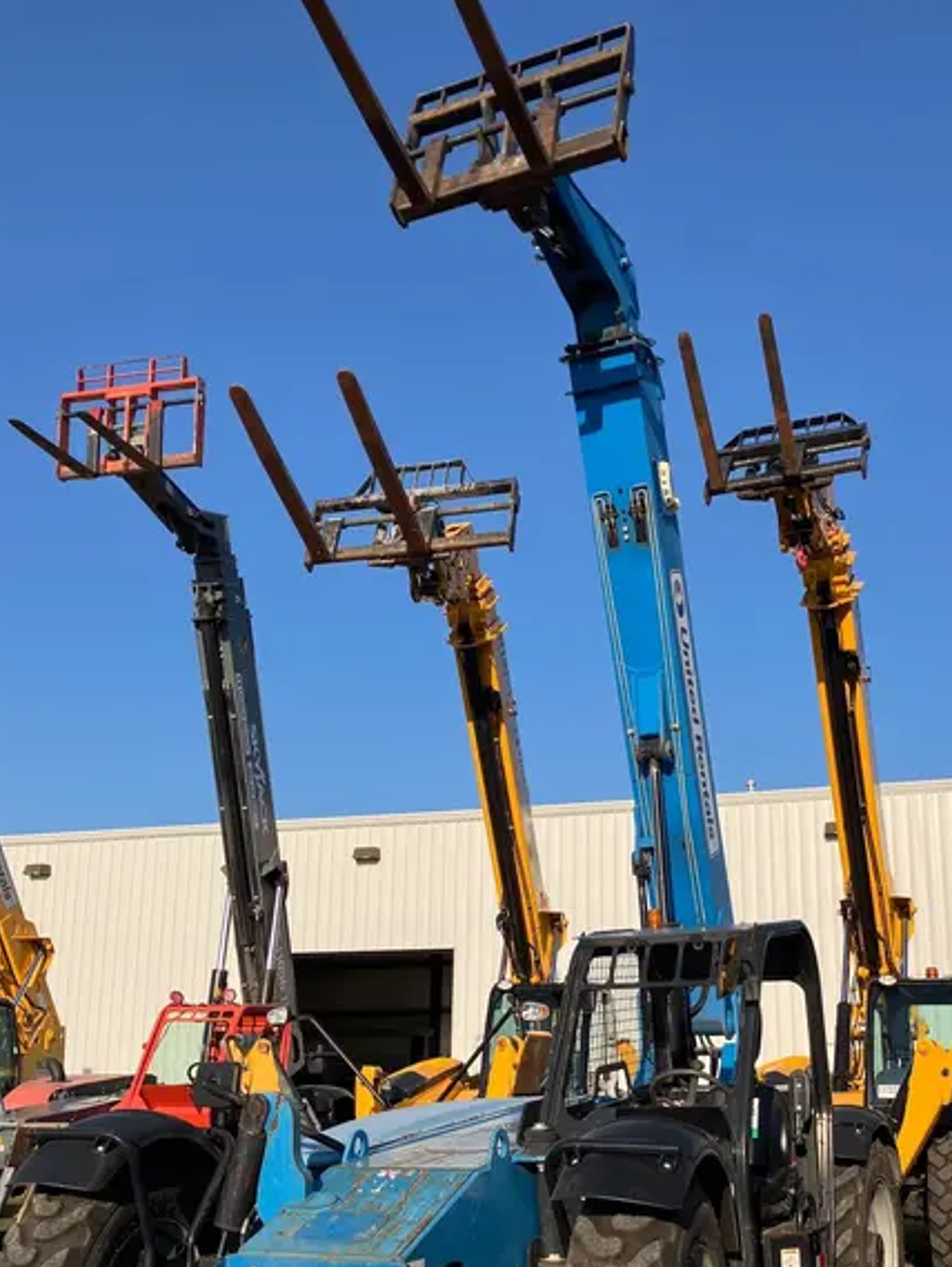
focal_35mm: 36
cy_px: 806
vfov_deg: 50.7
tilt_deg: +15.3
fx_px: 1319
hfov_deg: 39.6
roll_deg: -0.4
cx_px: 547
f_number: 1.8
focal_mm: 3.99
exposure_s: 1/1869
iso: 32
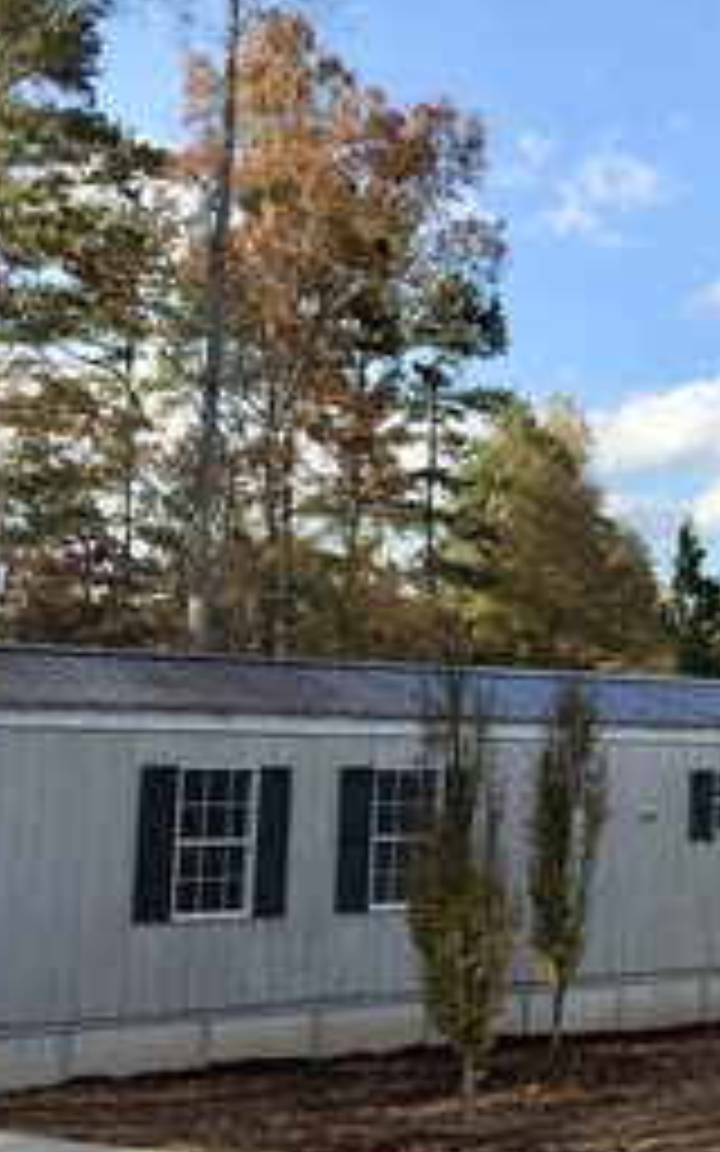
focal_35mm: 60
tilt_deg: +7.3
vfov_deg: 34.0
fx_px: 1884
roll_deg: -1.1
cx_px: 709
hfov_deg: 21.0
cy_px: 544
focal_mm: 4.15
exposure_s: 1/989
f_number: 2.2
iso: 32
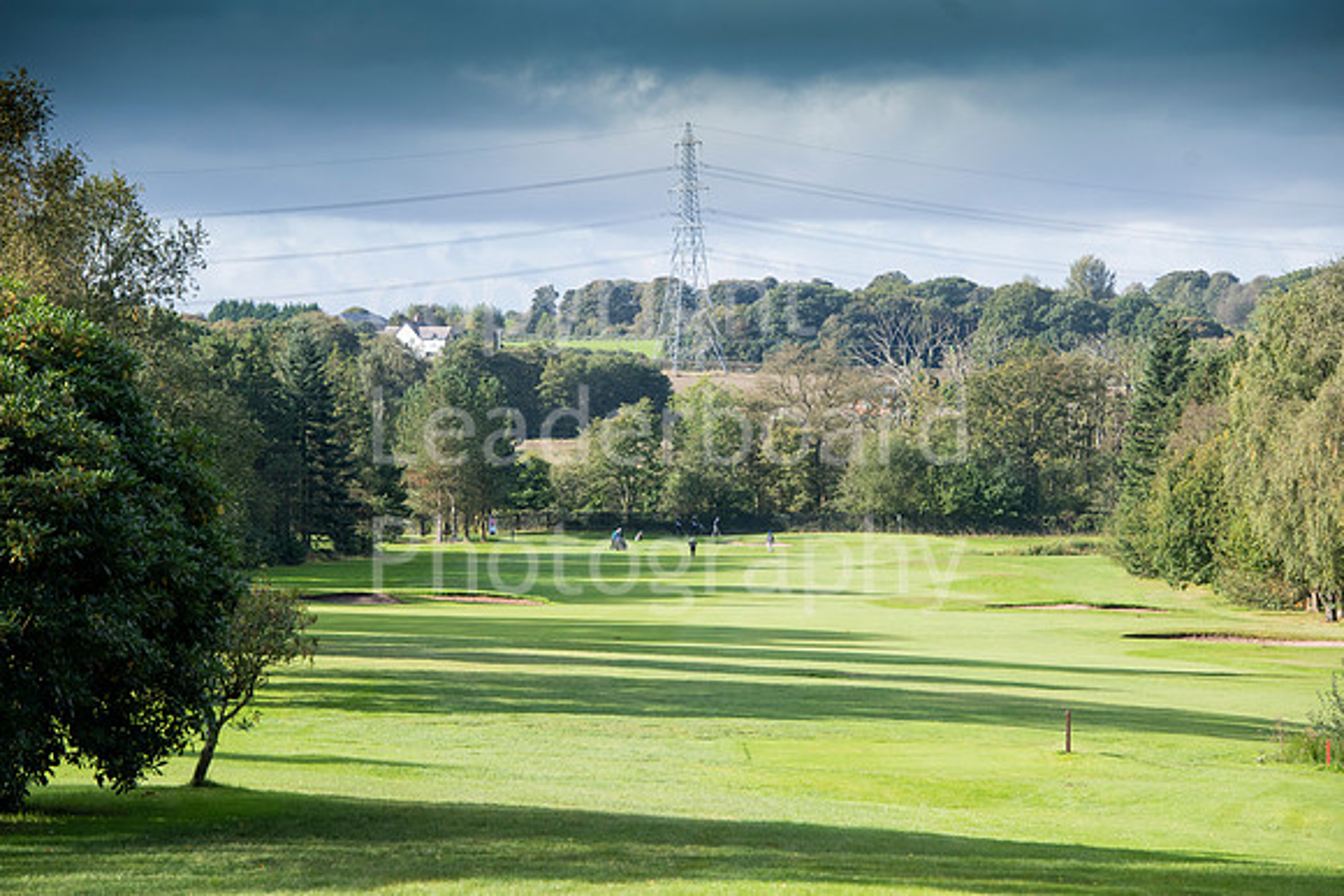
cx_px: 672
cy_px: 448
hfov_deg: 14.7
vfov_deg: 9.8
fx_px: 5228
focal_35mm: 140
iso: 500
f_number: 6.3
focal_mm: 140
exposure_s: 1/1000
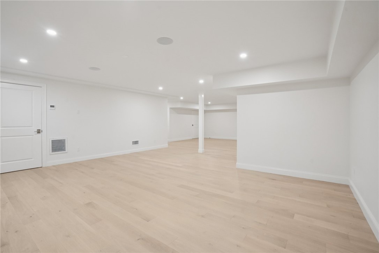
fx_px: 168
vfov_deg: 73.7
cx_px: 190
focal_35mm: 16
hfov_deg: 96.8
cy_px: 126
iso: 1600
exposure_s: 1/30
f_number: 8
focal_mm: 16
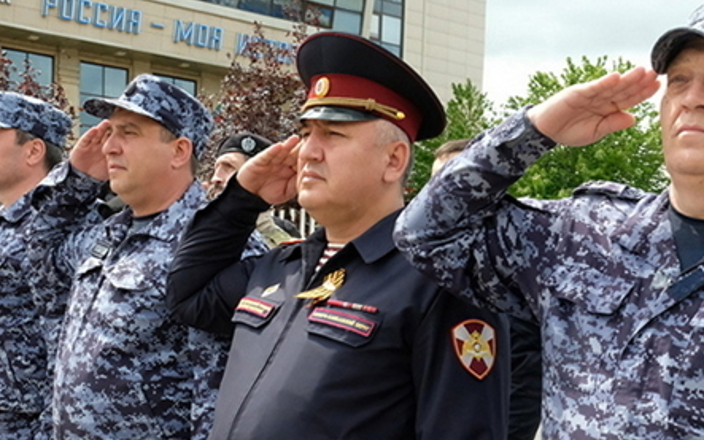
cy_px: 394
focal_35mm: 57
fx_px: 1094
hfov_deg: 35.7
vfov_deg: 22.2
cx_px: 359
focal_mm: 22.3
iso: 4000
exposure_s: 1/1600
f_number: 10
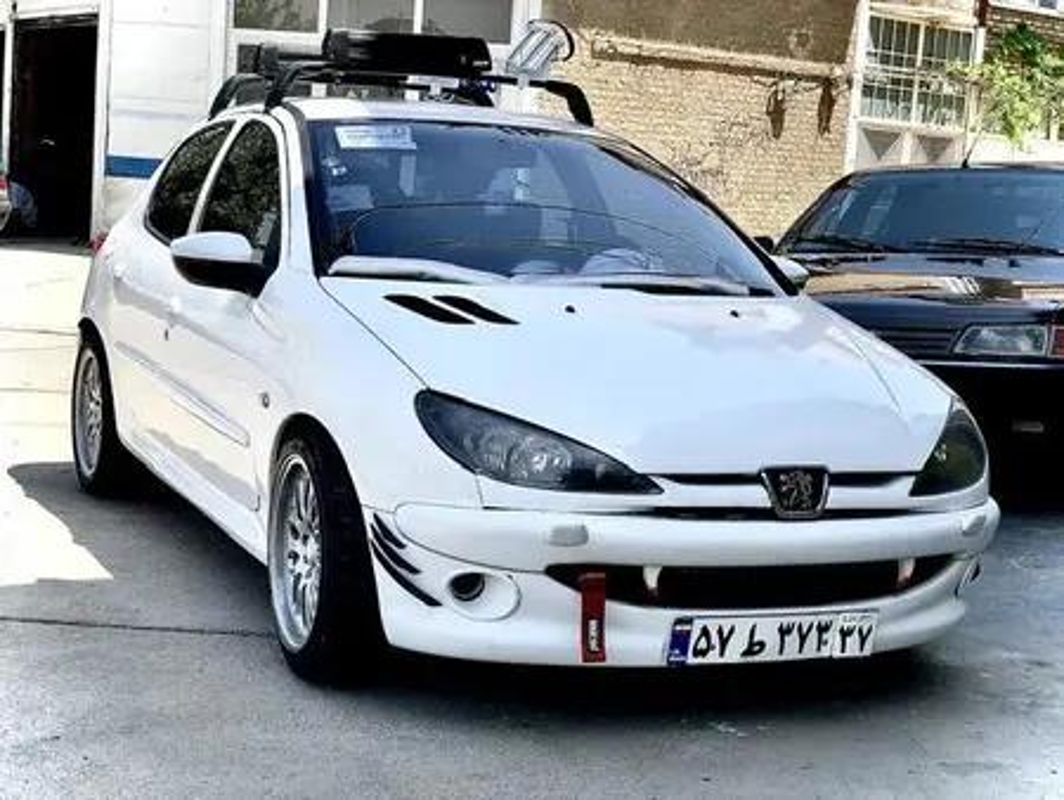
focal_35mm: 57
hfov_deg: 33.8
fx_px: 1753
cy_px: 400
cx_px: 532
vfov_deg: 25.7
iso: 20
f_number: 2.8
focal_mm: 6.6
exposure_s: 1/421
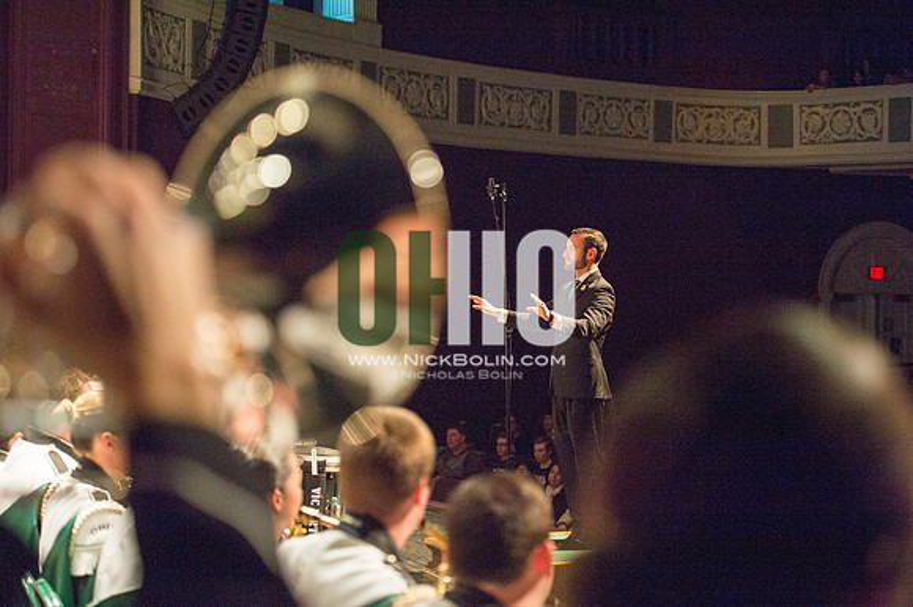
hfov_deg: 28.9
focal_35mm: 70
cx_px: 456
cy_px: 304
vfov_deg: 19.4
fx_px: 1774
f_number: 2.8
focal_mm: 70
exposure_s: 1/500
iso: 2500
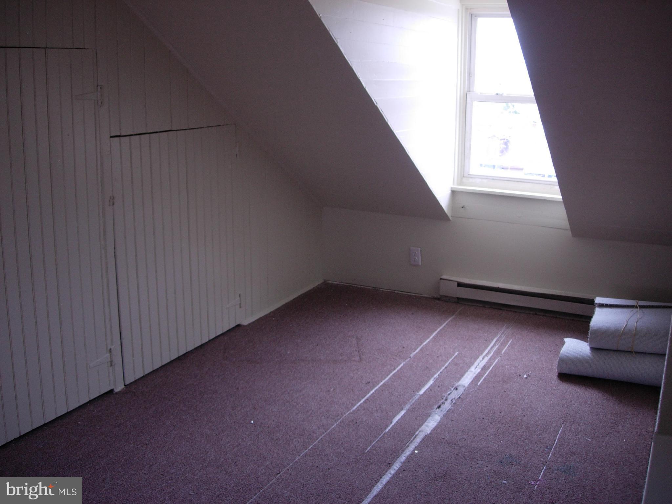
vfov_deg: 37.7
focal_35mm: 38
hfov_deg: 49.0
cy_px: 252
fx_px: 738
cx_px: 336
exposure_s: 1/53.8
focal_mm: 7.8
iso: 64
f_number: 2.8
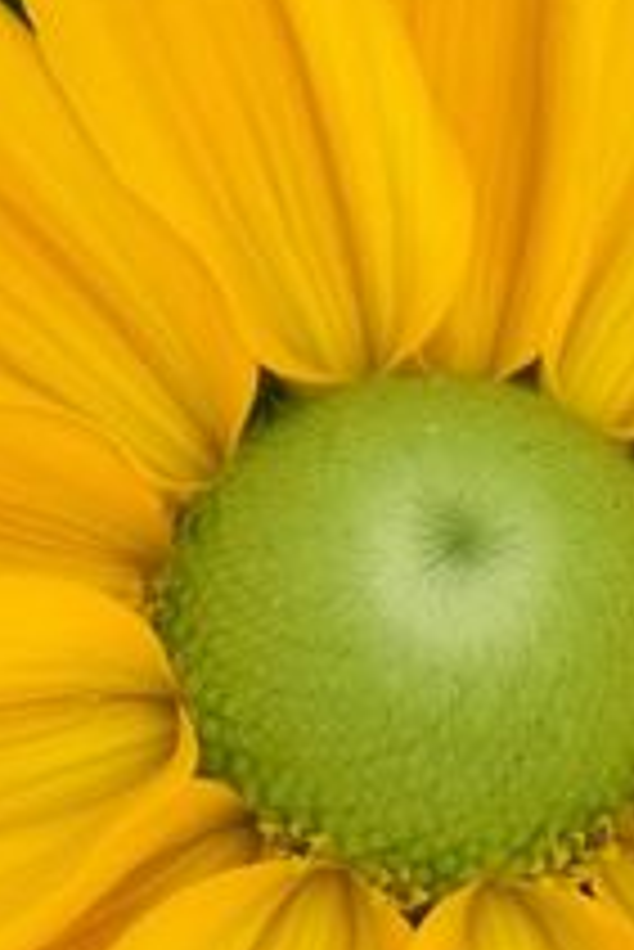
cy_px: 473
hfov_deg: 2.2
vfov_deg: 3.2
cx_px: 405
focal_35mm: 639
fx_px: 16851
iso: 160
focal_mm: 28.8
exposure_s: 1/640
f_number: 5
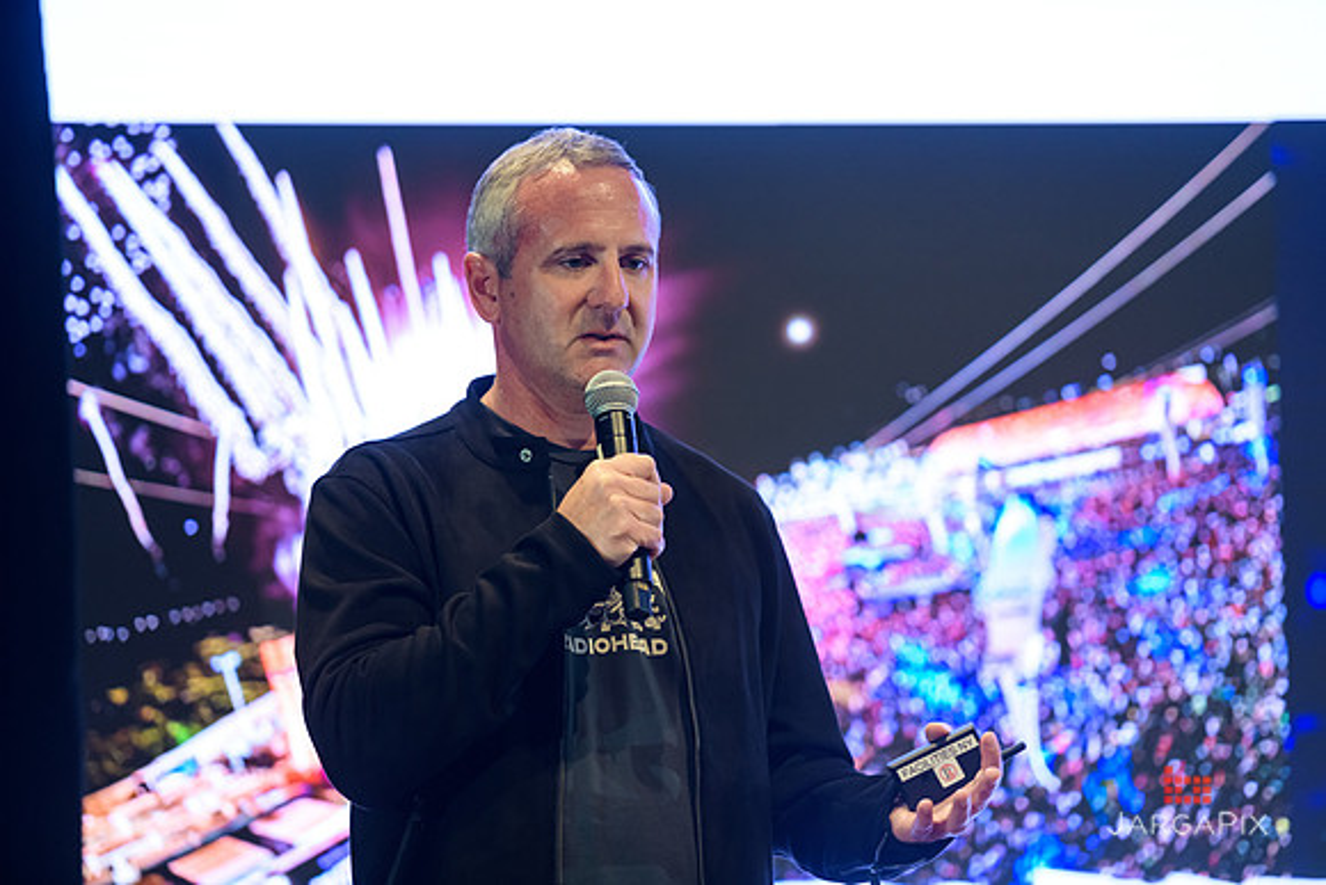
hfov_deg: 11.1
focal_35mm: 185
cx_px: 663
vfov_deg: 7.4
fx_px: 6815
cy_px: 442
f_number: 3.2
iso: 1600
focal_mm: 185
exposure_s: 1/200
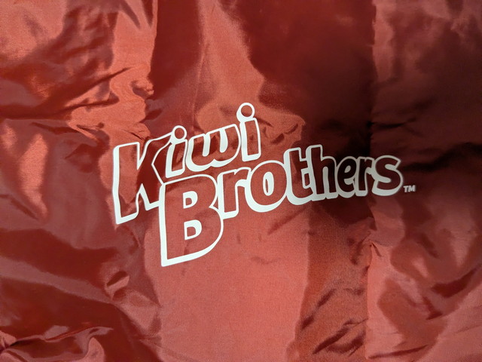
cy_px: 181
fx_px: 376
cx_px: 241
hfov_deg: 65.3
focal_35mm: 27
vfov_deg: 51.4
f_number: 1.73
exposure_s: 1/99.9
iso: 617
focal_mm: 4.38
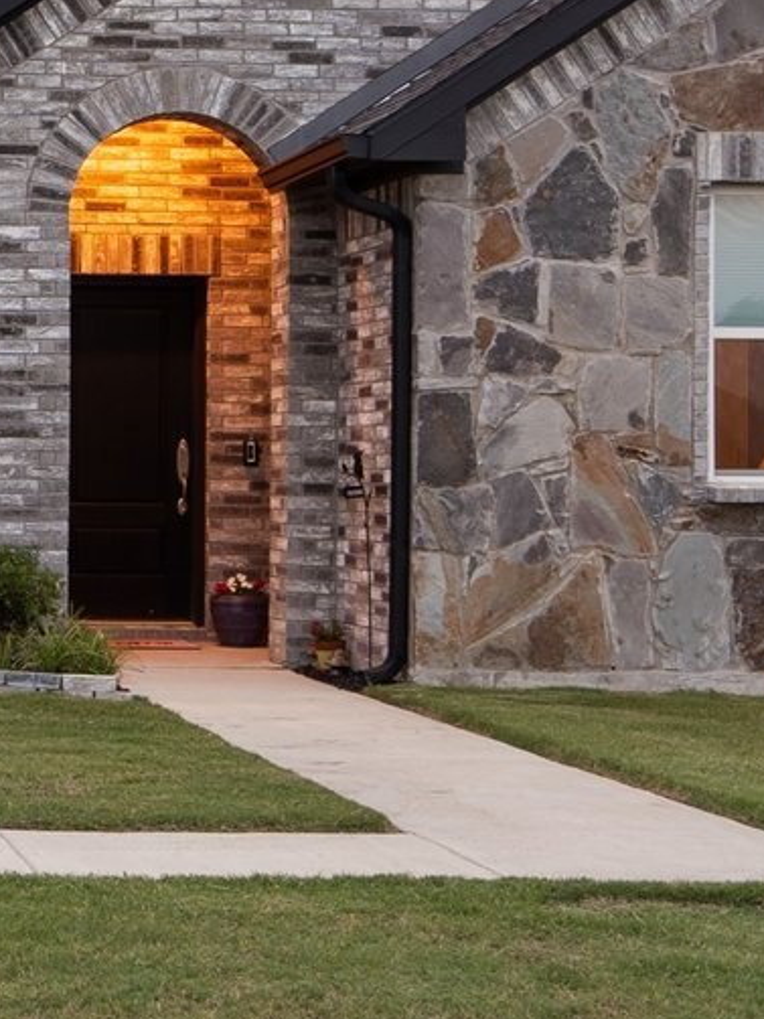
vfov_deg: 20.8
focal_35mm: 94
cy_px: 372
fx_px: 2767
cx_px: -509
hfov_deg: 14.3
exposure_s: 1
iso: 320
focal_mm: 16
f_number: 6.3
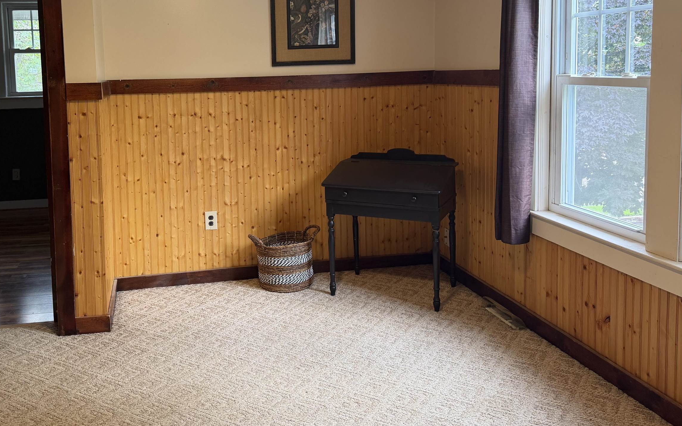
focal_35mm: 34
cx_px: 252
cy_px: 119
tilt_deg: -5.2
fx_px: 632
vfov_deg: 36.6
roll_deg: +1.3
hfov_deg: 56.0
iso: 125
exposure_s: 1/60
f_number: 1.78
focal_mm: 6.76
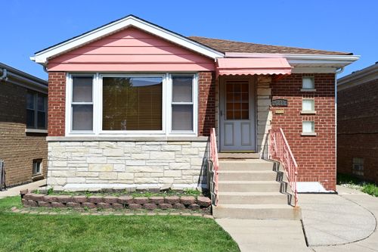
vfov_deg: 37.8
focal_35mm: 35
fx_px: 367
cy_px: 126
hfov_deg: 54.5
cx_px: 189
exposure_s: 1/320
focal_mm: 35
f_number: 16
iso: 400
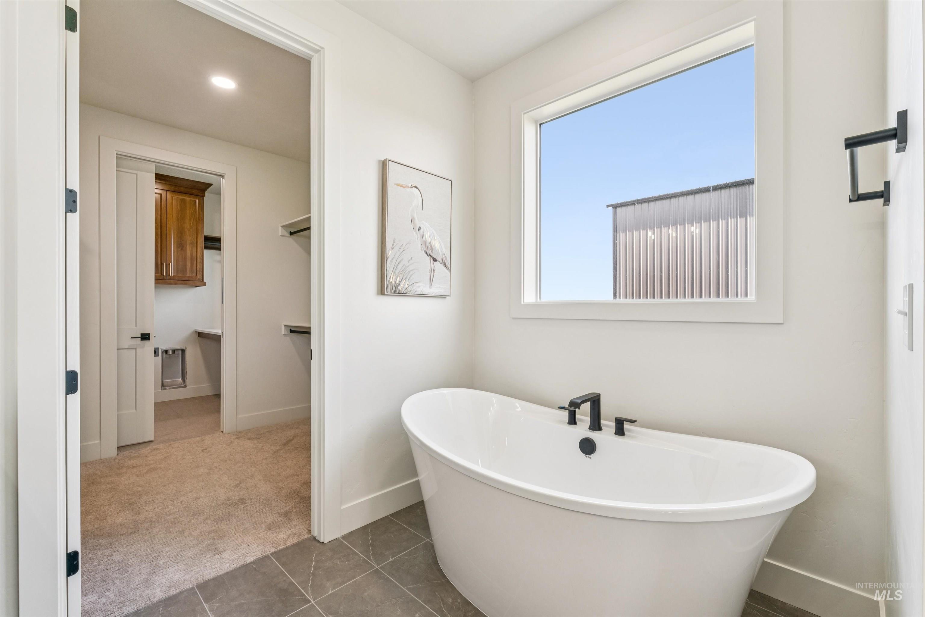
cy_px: 308
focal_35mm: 16
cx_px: 462
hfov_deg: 97.5
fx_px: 406
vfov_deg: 74.4
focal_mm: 15.8
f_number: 13
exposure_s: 1/30
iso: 400
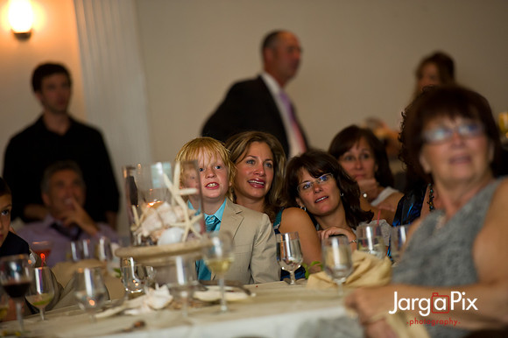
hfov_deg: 10.3
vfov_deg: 6.9
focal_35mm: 200
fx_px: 2821
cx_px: 254
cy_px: 169
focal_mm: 200
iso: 1600
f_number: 2.8
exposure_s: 1/50
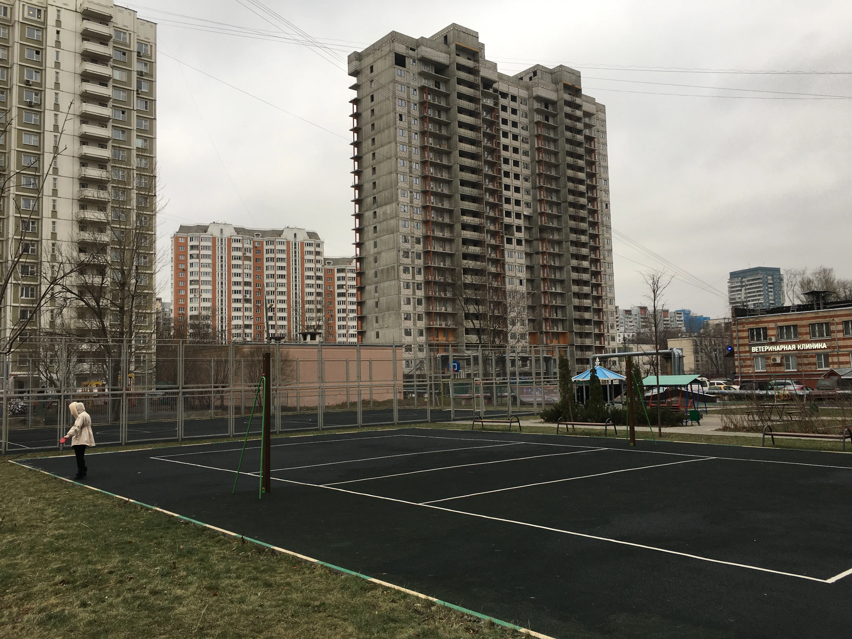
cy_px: 320
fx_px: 714
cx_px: 426
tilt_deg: +6.0
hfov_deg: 61.7
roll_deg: +1.0
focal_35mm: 29
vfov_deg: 48.2
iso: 25
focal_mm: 4.15
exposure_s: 1/126
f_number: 2.2
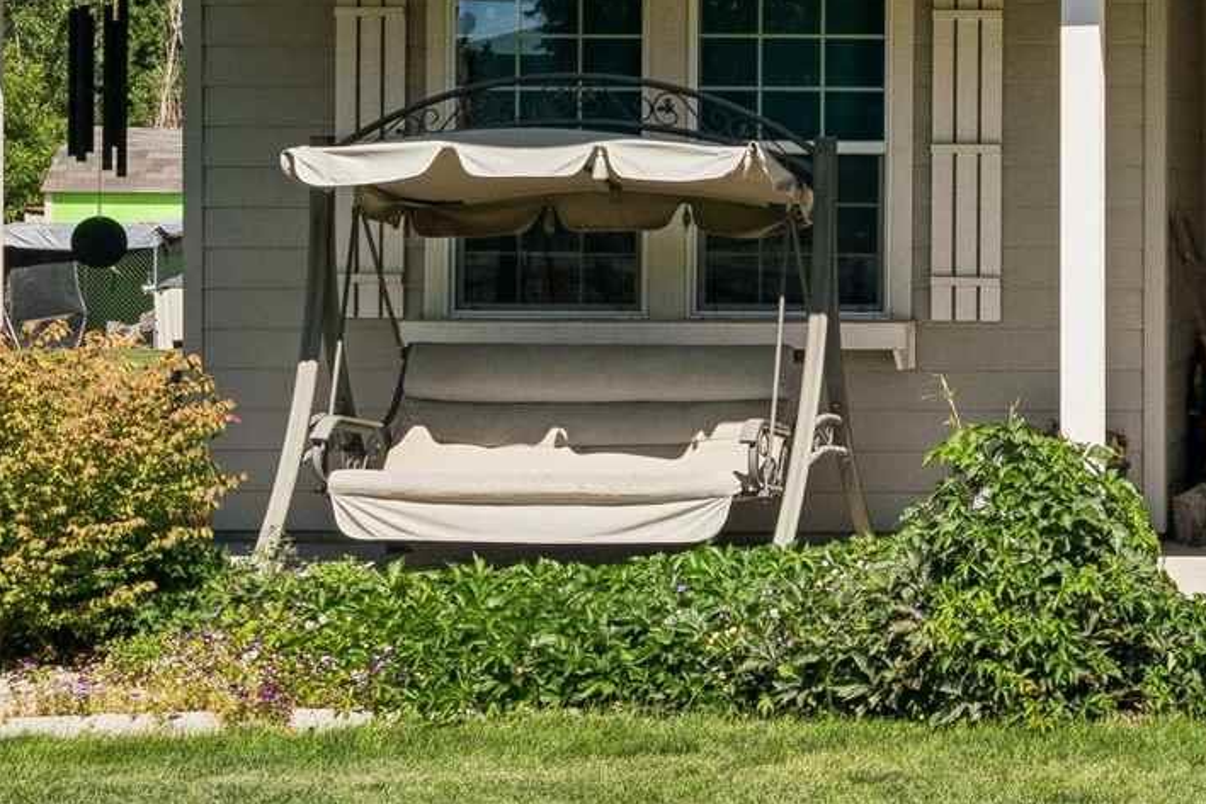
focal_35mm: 80
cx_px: 1439
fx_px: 2671
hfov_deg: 23.3
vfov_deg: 17.0
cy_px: 211
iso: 400
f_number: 13
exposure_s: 1/400
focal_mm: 18.4
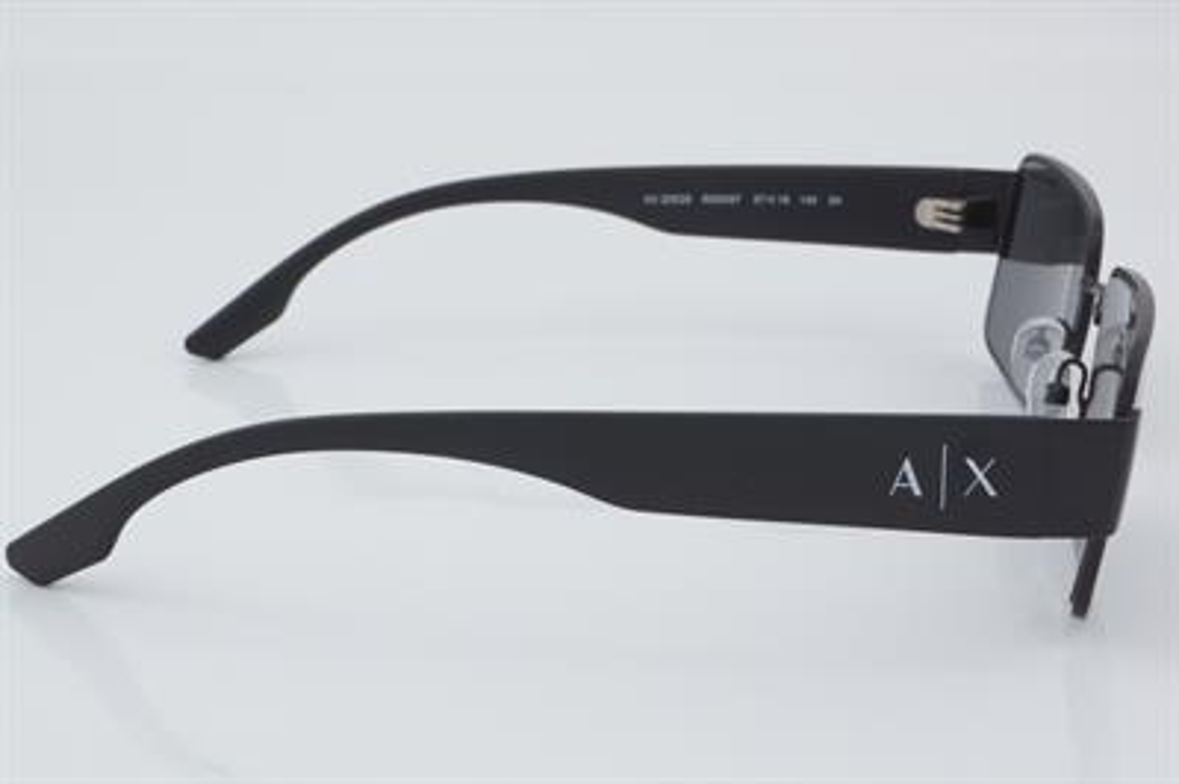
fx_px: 2700
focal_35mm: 82
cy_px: 392
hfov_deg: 24.6
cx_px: 590
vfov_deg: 16.5
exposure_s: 1/4
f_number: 32
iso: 100
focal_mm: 55
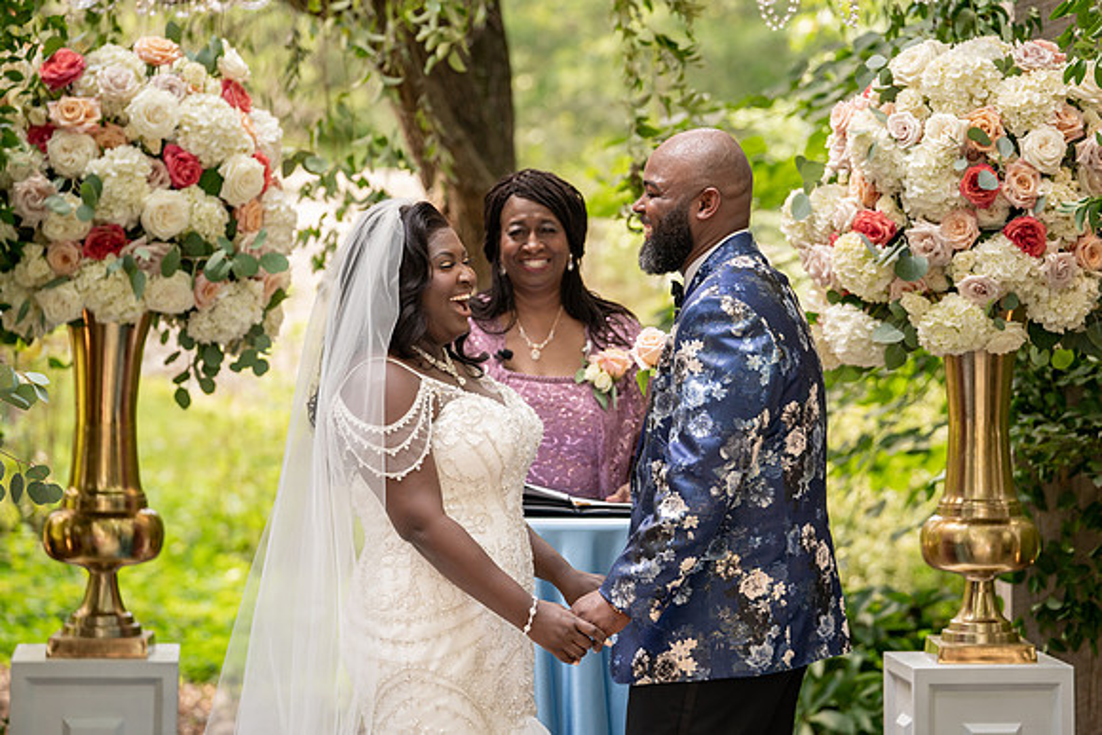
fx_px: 4147
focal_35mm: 135
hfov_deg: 15.1
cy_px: 363
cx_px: 552
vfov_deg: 10.1
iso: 640
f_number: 4
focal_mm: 133
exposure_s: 1/200
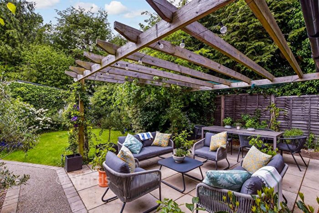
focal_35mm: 15
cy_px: 106
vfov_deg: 77.4
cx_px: 160
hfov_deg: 100.4
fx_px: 133
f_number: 8
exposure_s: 1/400
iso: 320
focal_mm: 10
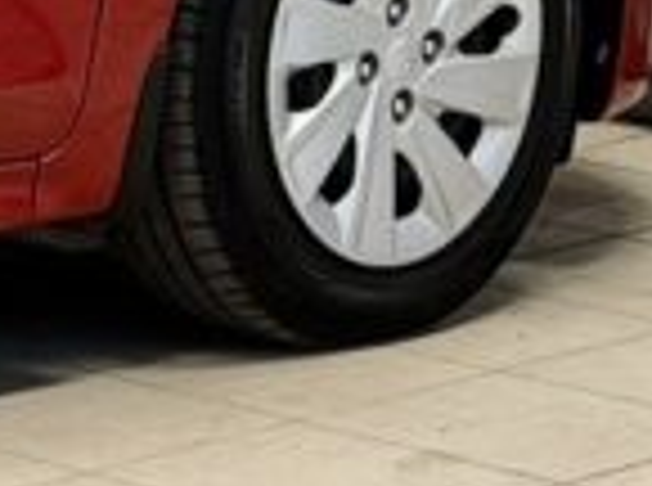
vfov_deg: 4.3
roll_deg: +0.6
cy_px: -261
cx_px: -1246
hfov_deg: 5.5
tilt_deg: -8.4
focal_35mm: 340
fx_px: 6388
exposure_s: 1/50
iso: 50
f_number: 1.78
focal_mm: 6.76
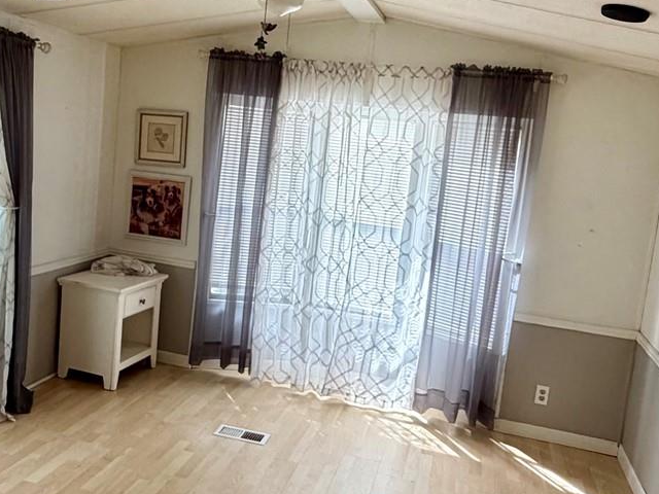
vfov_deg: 40.6
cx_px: 287
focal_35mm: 35
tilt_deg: -9.2
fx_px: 666
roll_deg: -5.5
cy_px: 215
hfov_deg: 52.5
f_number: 2.2
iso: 250
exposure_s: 1/120
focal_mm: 2.22
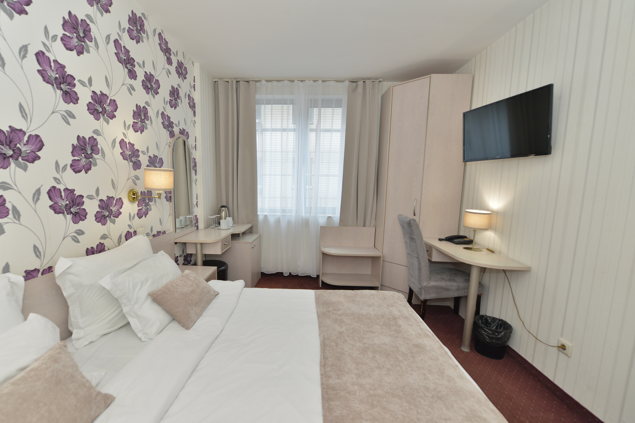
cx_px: 298
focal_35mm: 15
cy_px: 218
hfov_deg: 100.3
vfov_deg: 77.3
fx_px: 265
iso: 560
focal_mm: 14
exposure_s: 1/125
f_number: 5
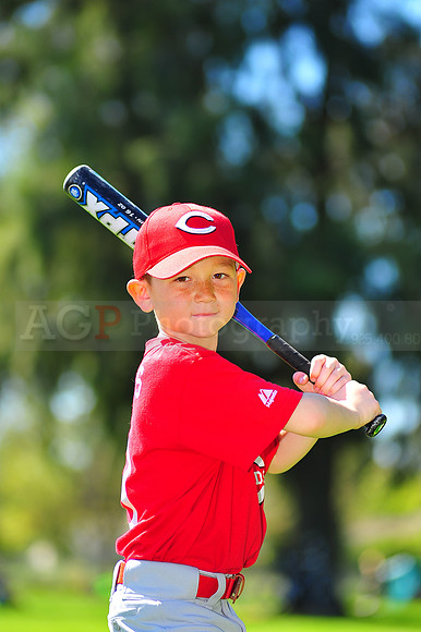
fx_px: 3161
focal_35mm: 180
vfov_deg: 11.4
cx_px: 210
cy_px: 316
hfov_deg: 7.6
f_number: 4.5
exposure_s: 1/500
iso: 200
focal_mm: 180
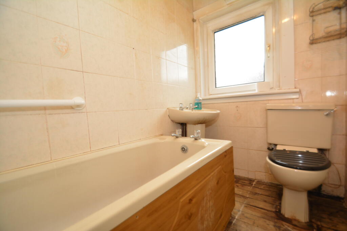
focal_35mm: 15
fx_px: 145
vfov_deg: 77.4
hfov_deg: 100.4
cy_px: 116
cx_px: 174
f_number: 4
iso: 320
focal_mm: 10
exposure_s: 1/60
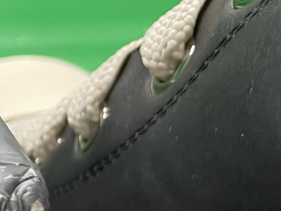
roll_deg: +3.0
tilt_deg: -27.4
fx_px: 998
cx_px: -345
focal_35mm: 123
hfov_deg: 13.0
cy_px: 265
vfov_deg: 11.8
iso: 64
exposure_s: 1/50
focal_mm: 4.2
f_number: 1.6
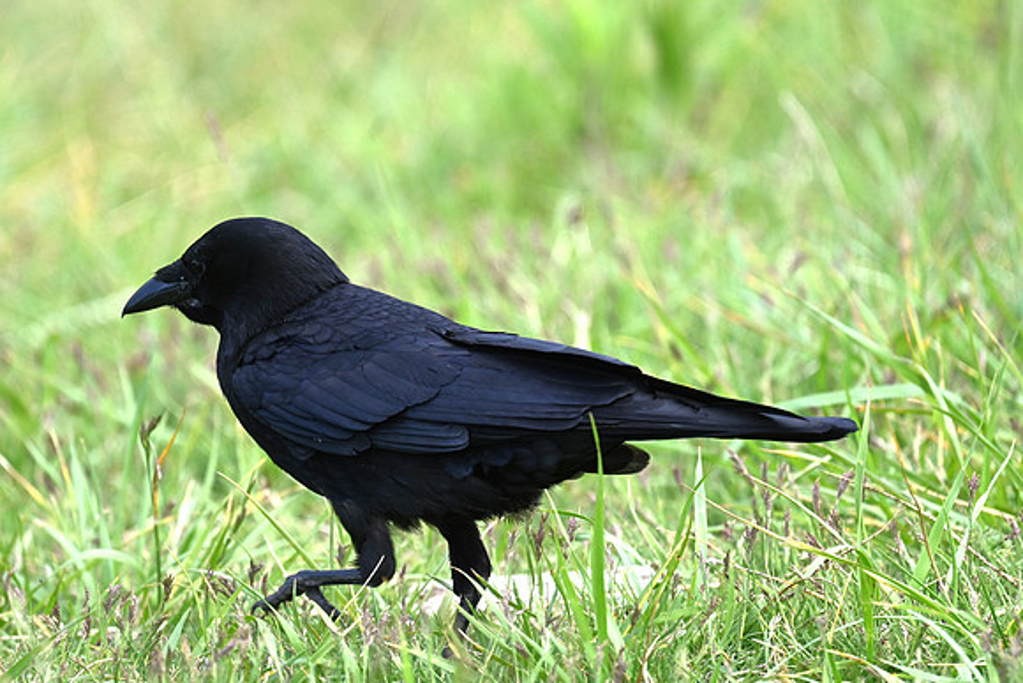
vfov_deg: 1.7
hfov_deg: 2.6
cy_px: 342
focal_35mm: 800
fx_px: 22738
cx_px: 512
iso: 500
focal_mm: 800
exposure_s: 1/800
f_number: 6.3
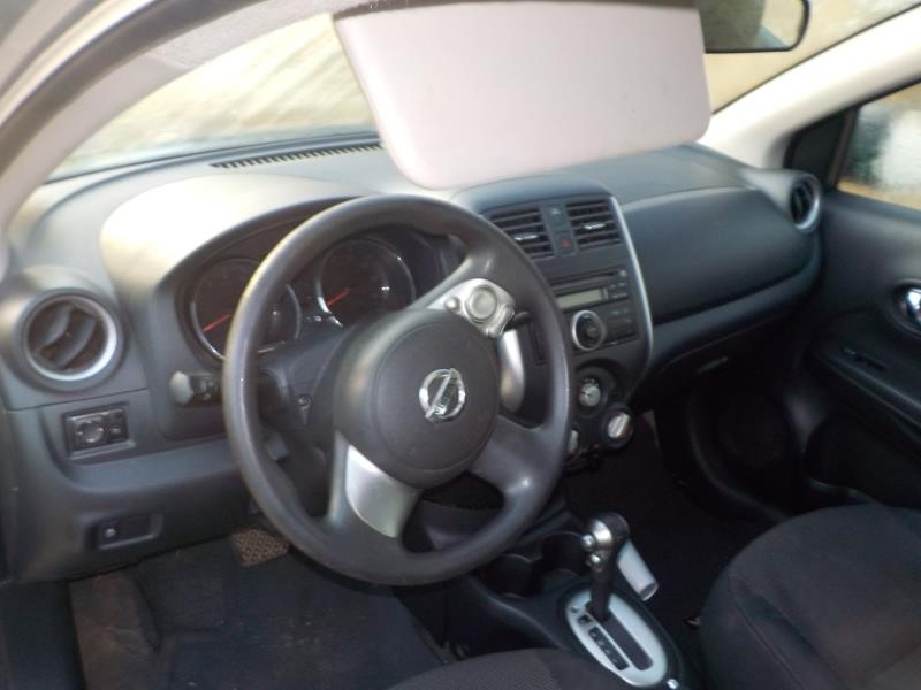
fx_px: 798
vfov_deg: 46.8
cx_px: 460
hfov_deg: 60.0
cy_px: 345
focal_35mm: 30
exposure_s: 1/30
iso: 200
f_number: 3.3
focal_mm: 4.1
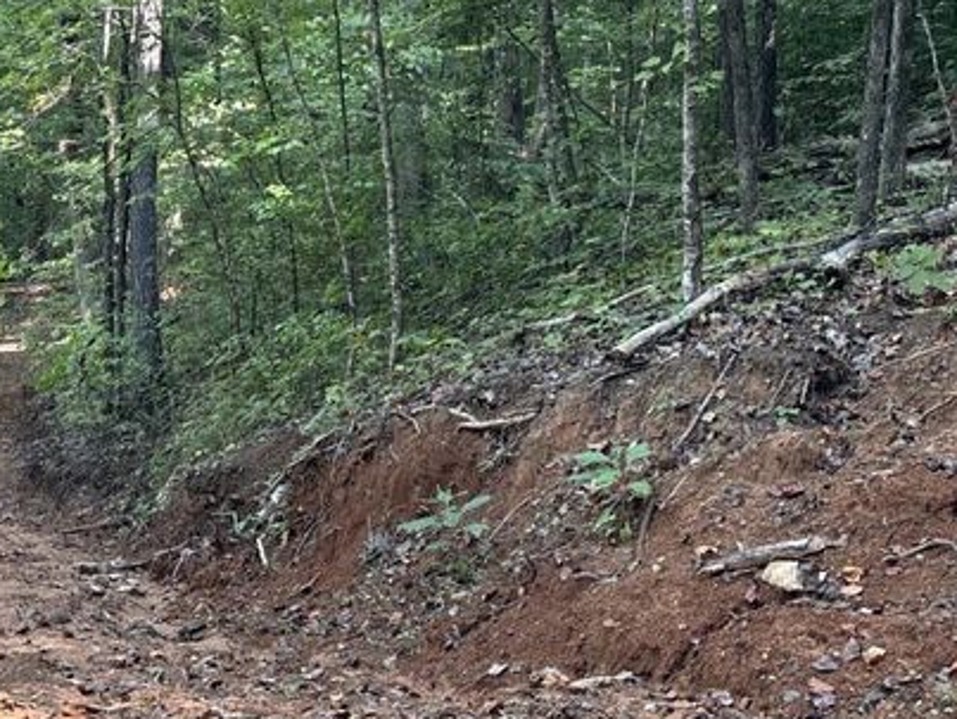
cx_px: 164
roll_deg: -4.4
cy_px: 256
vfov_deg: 22.2
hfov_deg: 28.6
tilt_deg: -8.0
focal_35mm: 66
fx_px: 1826
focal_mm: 5.96
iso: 80
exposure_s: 1/121
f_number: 1.6
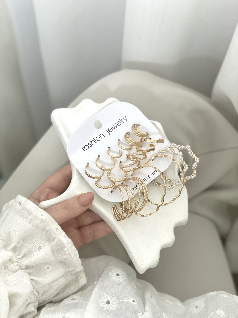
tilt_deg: -67.8
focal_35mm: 52
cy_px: 159
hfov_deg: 28.0
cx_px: 119
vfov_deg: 36.8
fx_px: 477
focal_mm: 6
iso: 250
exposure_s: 1/122
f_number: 2
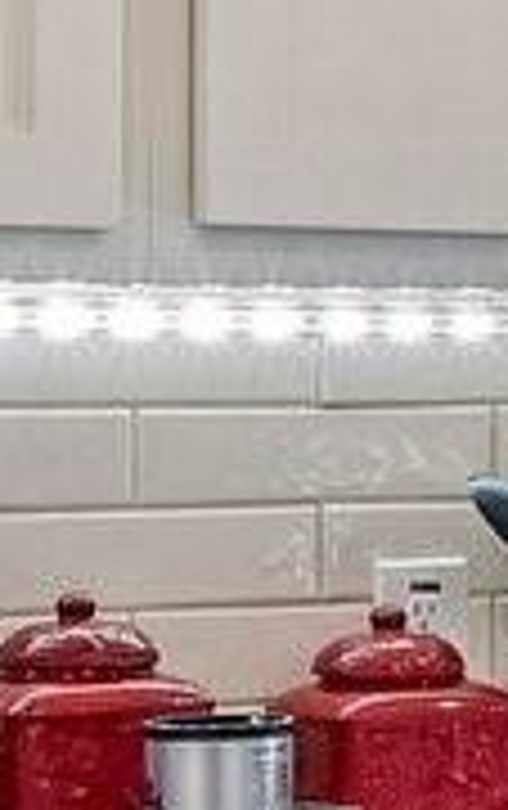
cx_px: 1115
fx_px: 3577
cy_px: 403
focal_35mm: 162
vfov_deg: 12.9
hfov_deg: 7.7
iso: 250
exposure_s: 1/25
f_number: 9
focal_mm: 14
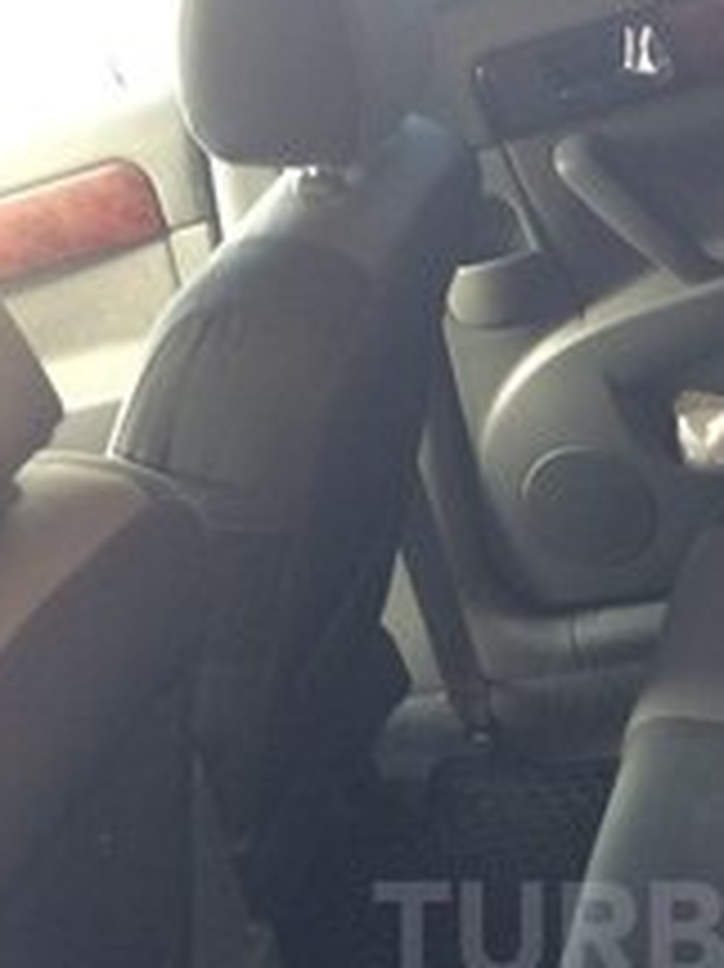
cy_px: 932
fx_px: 1870
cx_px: 720
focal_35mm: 67
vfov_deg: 27.6
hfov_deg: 21.2
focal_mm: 4.15
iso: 100
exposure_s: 1/33
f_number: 2.2
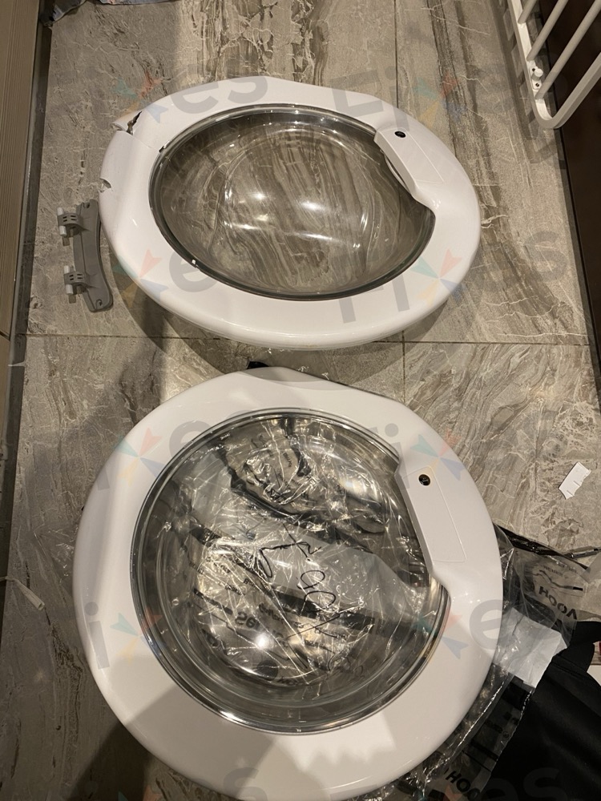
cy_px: 400
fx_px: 602
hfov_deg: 53.1
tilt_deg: -78.6
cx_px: 300
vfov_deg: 67.3
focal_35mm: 26
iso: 100
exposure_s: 1/50
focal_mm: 4.25
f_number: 1.8
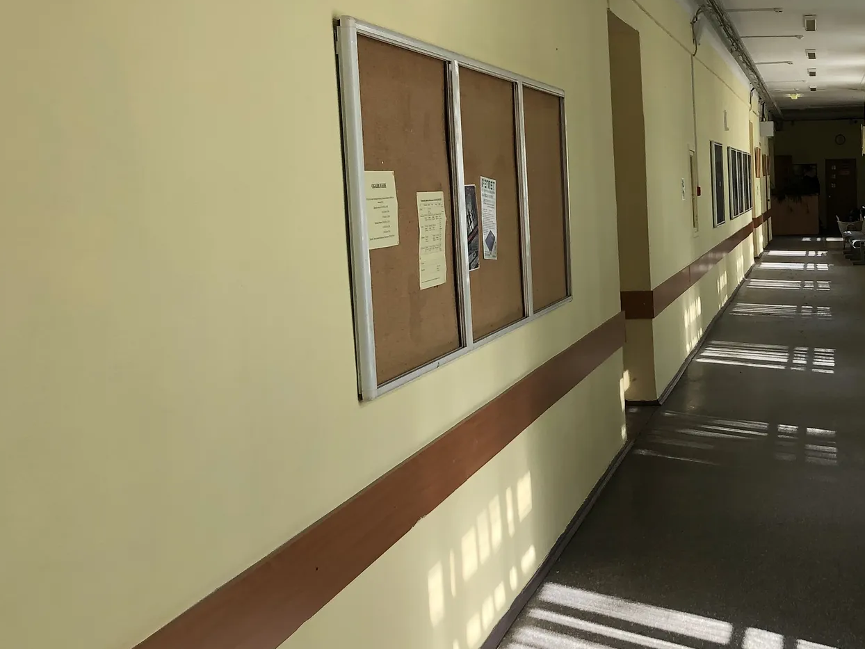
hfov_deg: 33.2
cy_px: 341
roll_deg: +1.1
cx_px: 818
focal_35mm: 54
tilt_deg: -6.6
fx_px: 1349
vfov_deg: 27.0
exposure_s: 1/142
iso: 20
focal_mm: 3.99
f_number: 1.8
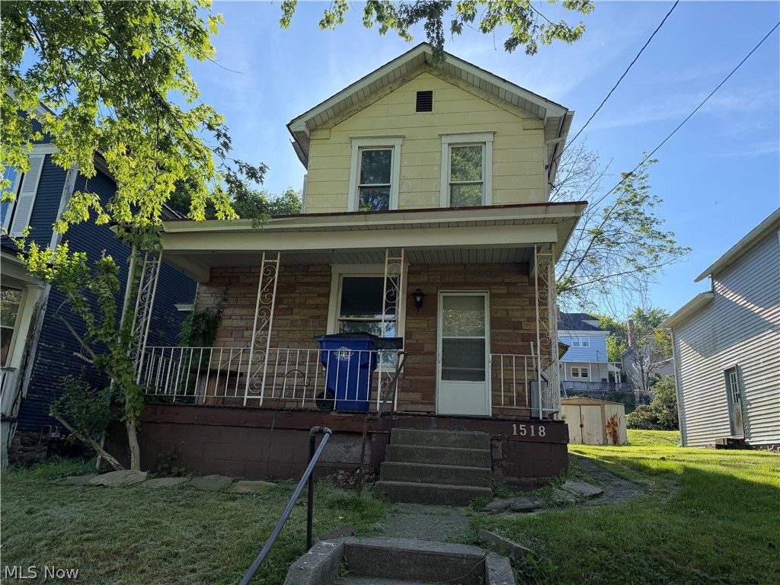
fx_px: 541
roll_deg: -2.7
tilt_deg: +16.6
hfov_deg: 71.6
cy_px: 292
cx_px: 390
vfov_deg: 56.8
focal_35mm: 24
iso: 100
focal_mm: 6.76
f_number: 1.78
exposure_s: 1/1901
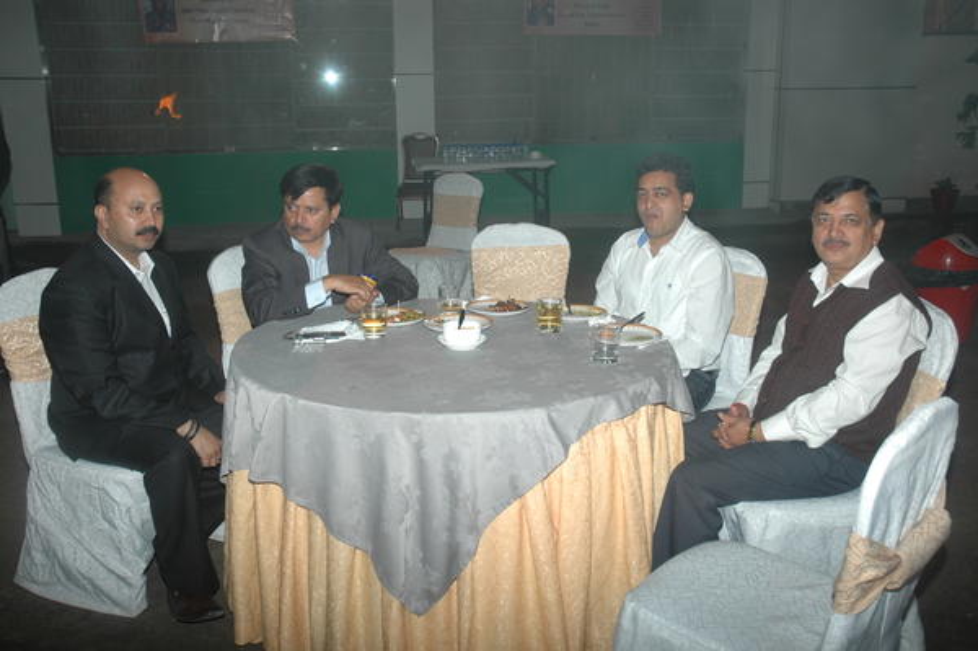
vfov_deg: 36.8
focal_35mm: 36
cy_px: 326
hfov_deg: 53.2
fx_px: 977
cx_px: 489
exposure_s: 1/60
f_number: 4.5
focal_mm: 24
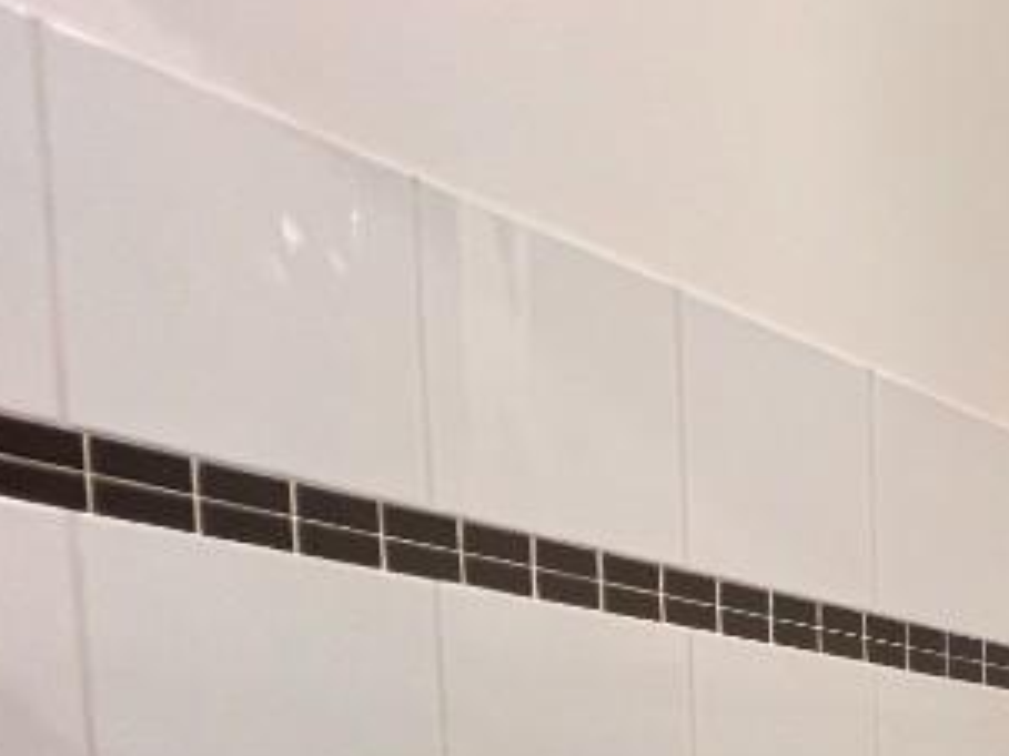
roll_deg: -0.7
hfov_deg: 27.0
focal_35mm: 44
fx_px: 1282
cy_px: 1009
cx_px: 1575
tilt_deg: -4.5
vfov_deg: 27.0
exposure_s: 1/100
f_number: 1.8
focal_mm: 1.57
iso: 200
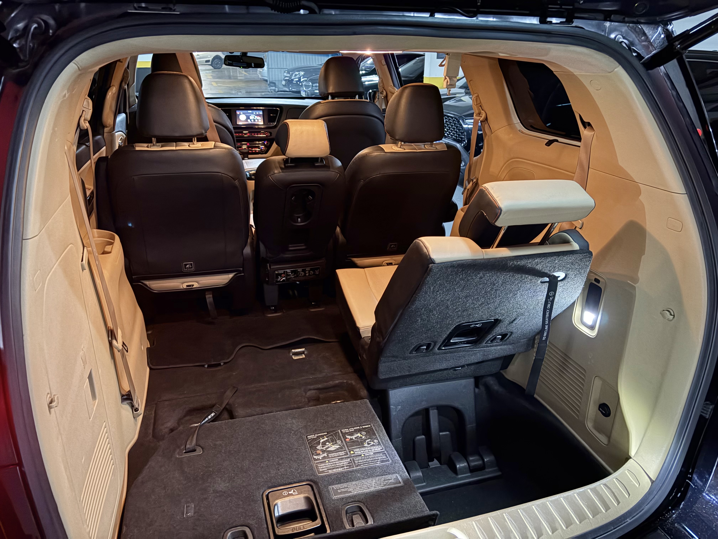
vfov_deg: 53.1
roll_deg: -0.5
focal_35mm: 26
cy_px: 270
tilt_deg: -21.6
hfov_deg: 67.3
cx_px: 359
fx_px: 539
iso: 1000
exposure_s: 1/18
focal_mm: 5.96
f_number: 1.6
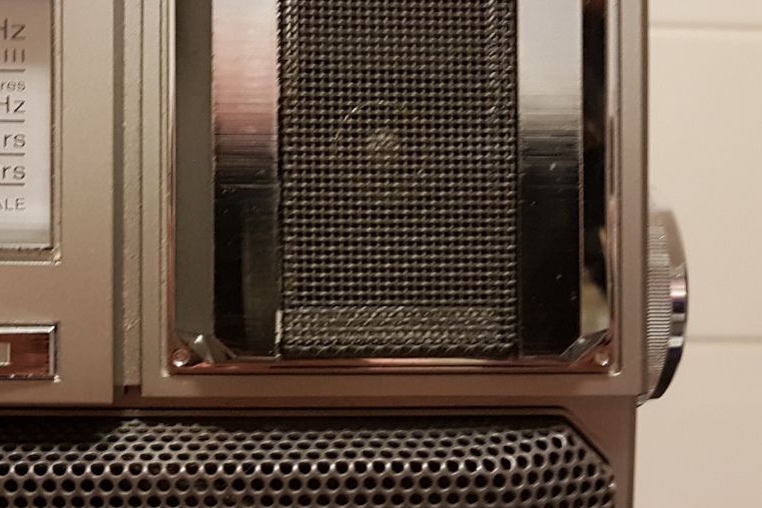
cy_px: 209
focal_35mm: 50
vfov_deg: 27.0
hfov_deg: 39.3
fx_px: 1058
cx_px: 284
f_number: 1.7
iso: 250
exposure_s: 1/20
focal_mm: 4.2
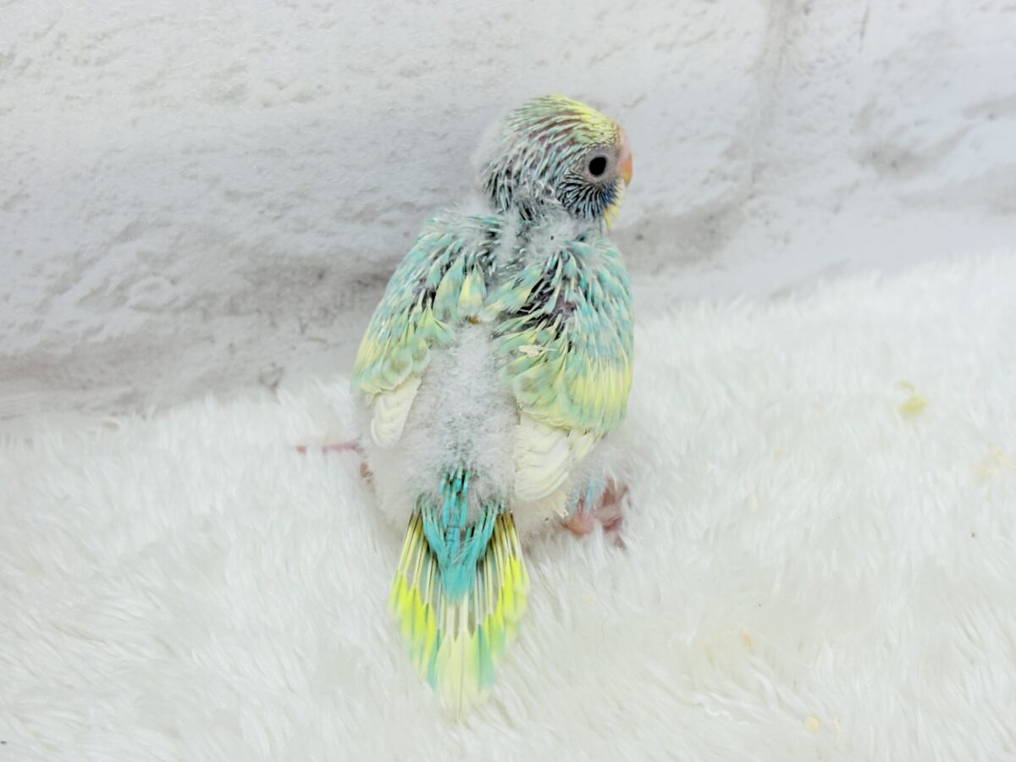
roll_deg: -0.7
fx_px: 1526
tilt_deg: -31.3
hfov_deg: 36.8
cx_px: 508
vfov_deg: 28.0
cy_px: 381
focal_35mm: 52
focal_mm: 5.96
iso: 80
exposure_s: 1/100
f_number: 1.6
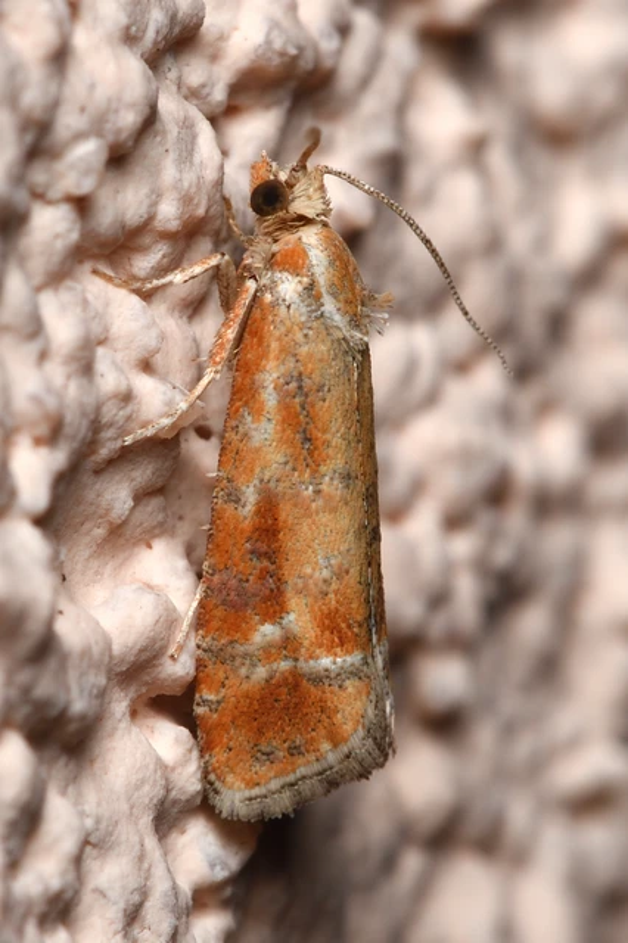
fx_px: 5893
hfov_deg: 6.1
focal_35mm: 225
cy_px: 472
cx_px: 314
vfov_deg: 9.2
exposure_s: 1/250
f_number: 10
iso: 100
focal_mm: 150
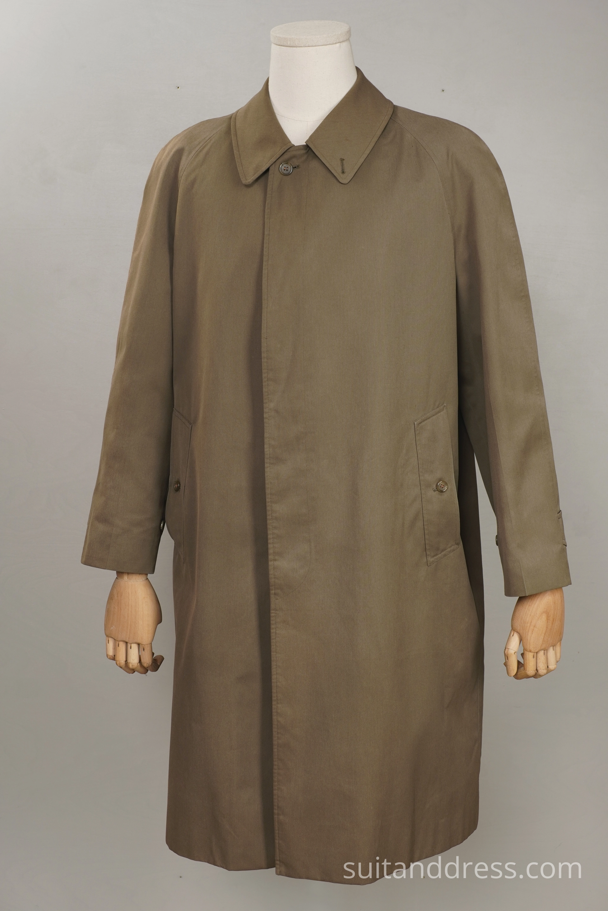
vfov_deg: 41.1
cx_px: 304
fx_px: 1216
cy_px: 456
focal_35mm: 48
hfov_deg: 28.1
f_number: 8
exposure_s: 1/10
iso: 250
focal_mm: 32
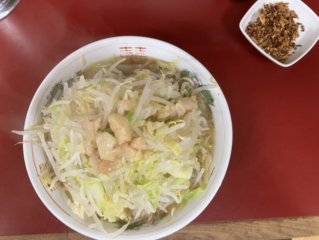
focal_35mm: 28
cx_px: 160
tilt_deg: -78.5
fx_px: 258
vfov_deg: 49.7
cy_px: 120
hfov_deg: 63.4
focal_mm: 3.99
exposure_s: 1/60
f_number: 1.8
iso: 250
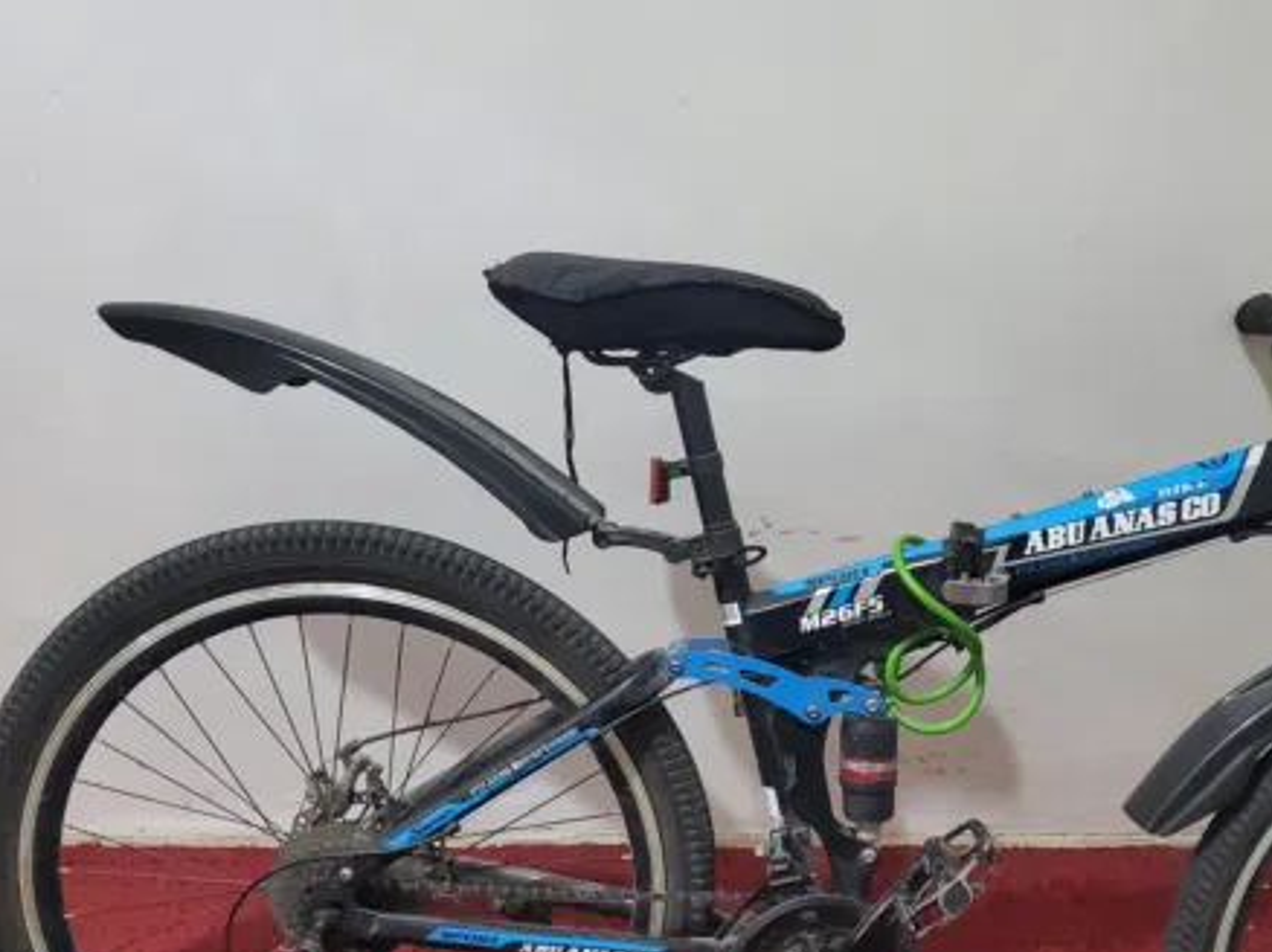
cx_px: 877
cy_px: 670
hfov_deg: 47.9
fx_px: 1396
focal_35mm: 38
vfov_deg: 37.1
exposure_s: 1/30
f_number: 1.5
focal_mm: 4.3
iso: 640
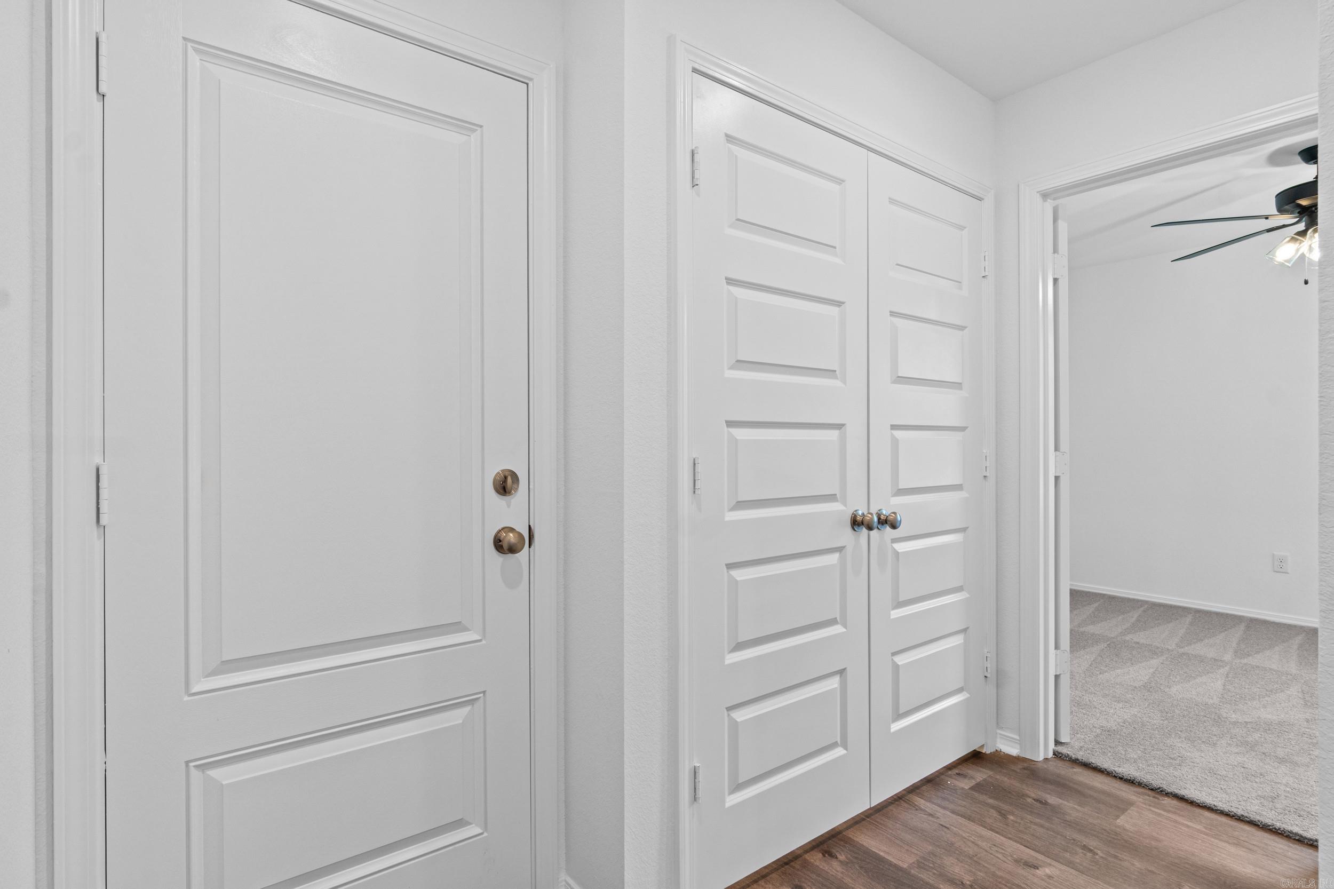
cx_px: 667
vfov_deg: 67.4
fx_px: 667
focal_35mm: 18
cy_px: 444
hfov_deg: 90.0
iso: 250
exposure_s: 1/5
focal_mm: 12
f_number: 9
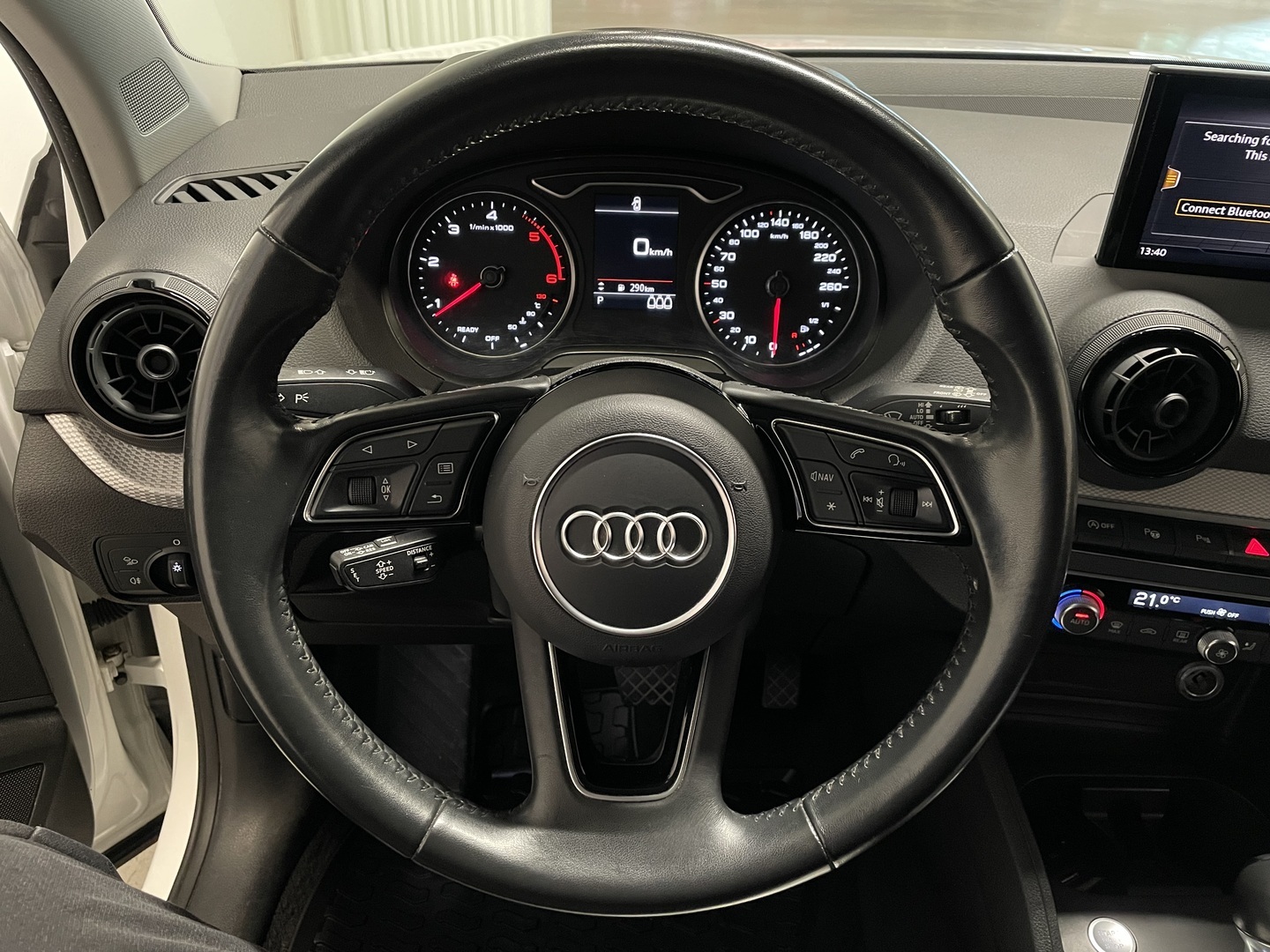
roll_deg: -1.7
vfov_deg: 53.1
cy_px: 476
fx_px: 954
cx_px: 635
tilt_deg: -32.8
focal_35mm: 26
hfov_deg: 67.3
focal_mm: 4.2
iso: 640
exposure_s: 1/38
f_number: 1.6
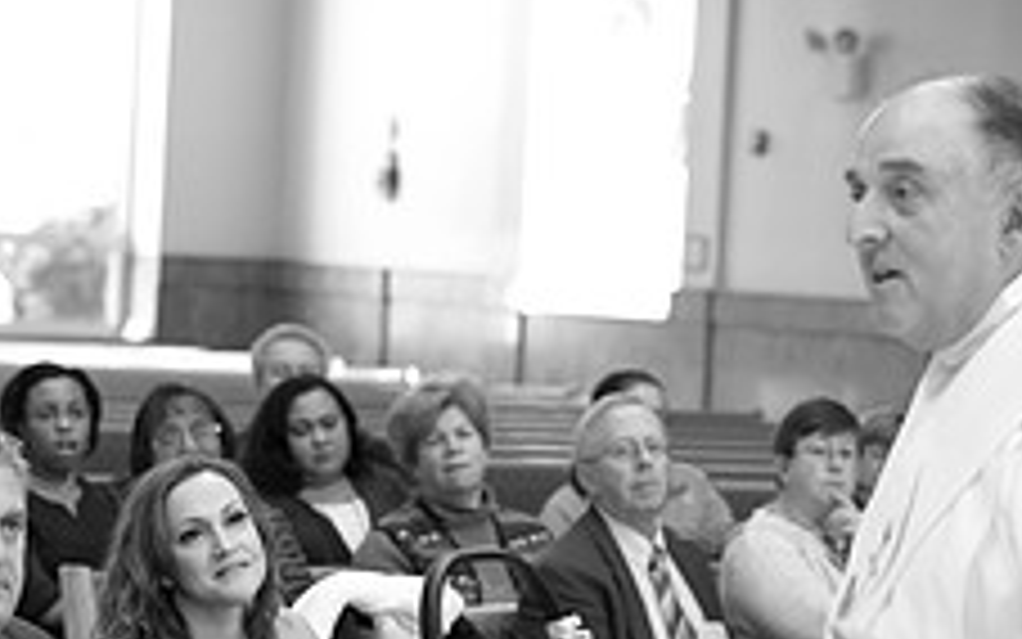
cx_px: 207
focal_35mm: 182
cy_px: 508
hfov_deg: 11.5
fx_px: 5070
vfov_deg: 7.2
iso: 800
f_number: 3.2
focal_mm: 70
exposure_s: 1/125
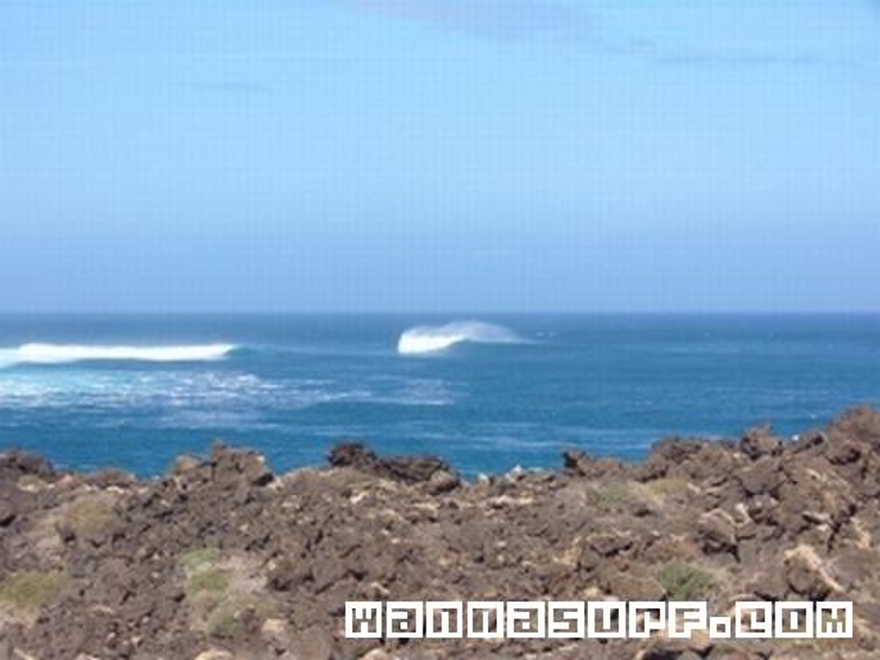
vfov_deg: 14.1
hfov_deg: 18.7
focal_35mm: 105
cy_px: 330
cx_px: 440
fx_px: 2669
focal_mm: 17.4
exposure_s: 1/160
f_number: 10
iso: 100
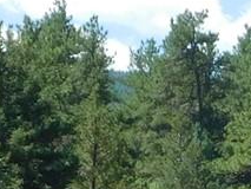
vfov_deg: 4.4
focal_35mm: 338
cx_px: 410
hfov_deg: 5.8
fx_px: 2452
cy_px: 304
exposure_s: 1/640
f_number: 3.7
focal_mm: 8
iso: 125
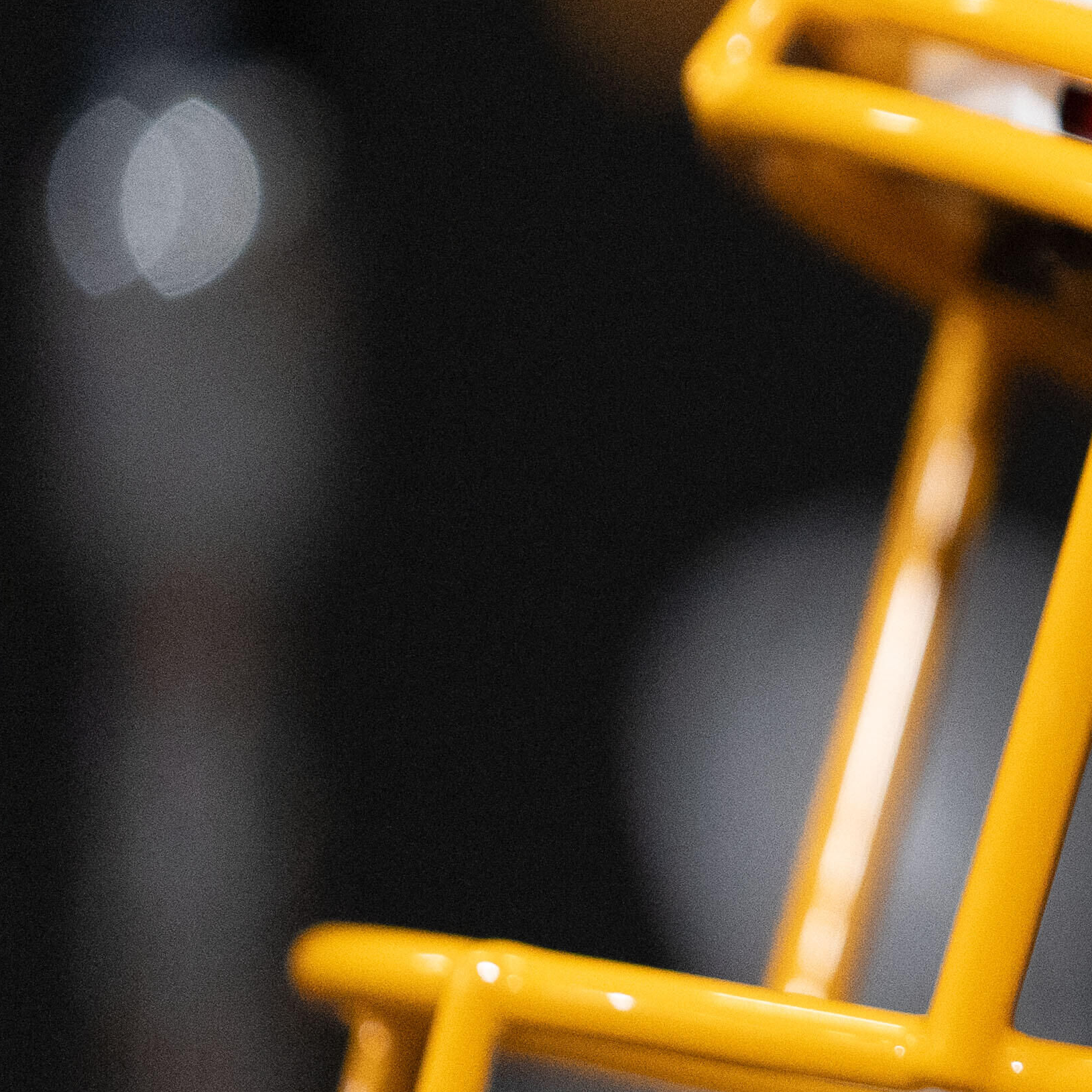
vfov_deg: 2.3
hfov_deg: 2.3
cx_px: 2499
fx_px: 27339
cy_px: 533
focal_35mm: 766
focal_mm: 173
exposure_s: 1/500
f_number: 2.8
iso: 3200
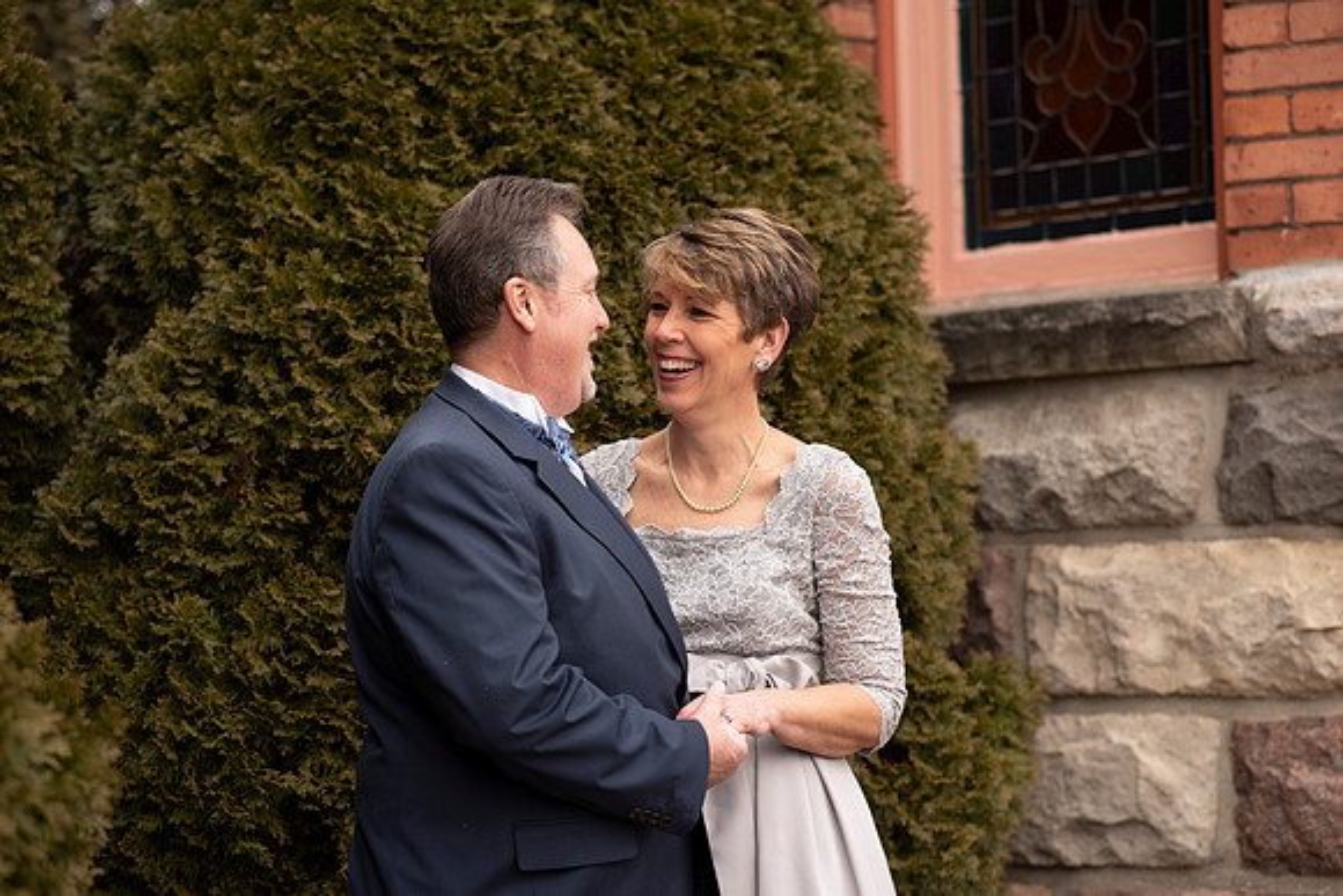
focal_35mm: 85
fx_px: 3172
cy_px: 448
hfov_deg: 23.9
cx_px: 672
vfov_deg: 16.1
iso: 100
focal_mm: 85
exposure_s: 1/125
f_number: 2.5
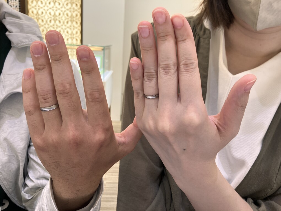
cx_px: 140
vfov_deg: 49.7
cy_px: 106
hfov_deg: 63.4
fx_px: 227
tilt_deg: -14.4
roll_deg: -3.7
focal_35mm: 28
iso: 40
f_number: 1.8
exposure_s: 1/60
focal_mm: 3.99
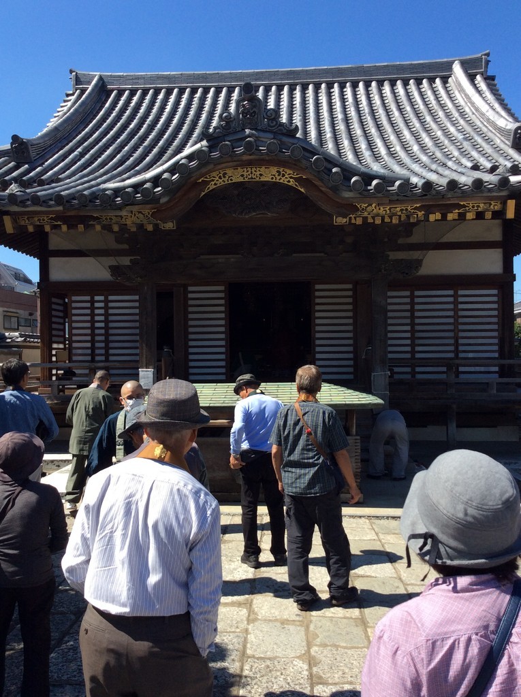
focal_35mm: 32
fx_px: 644
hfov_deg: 44.1
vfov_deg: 56.9
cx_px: 260
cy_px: 348
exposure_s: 1/1059
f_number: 2.4
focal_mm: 3.3
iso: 32
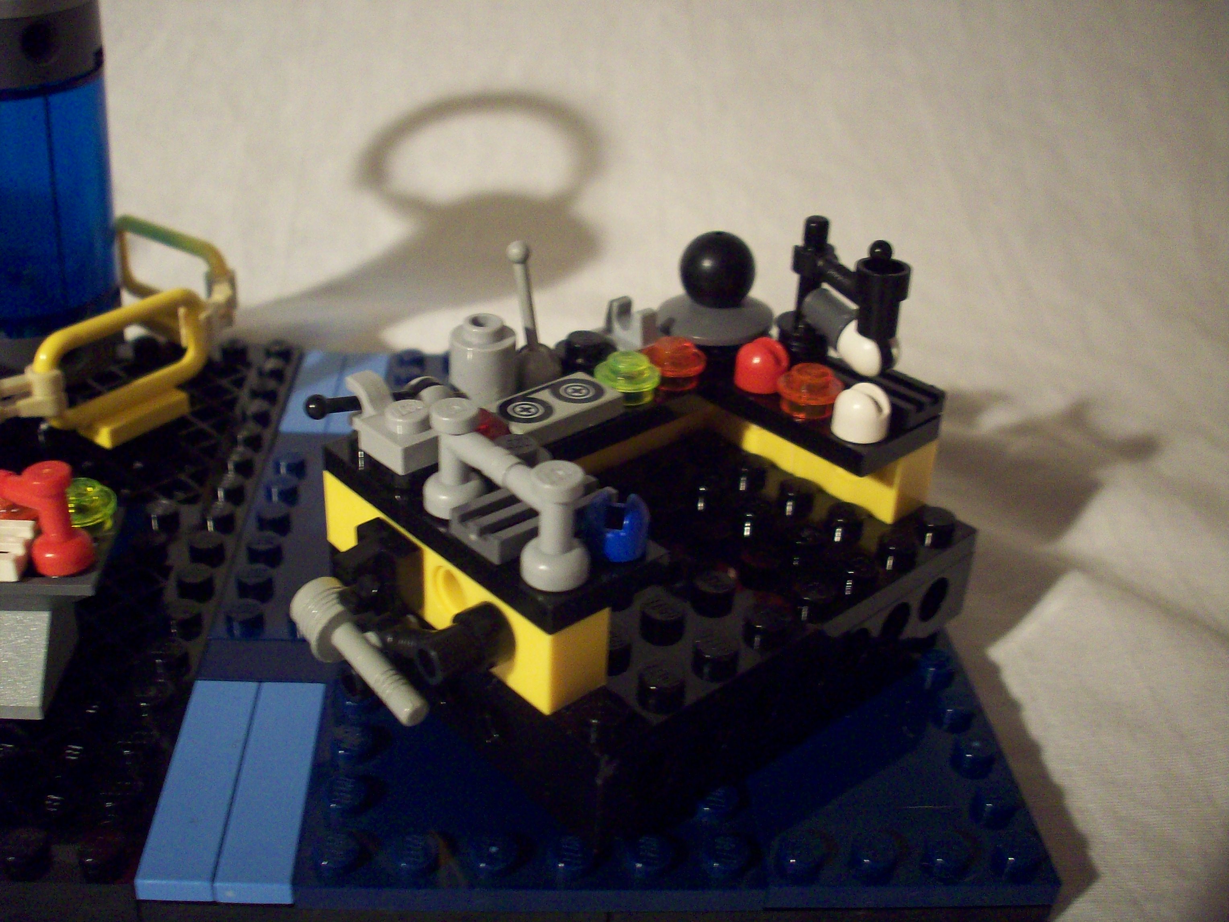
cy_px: 461
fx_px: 1314
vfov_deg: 38.7
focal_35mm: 37
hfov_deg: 50.1
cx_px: 614
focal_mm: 6.2
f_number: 2.8
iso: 200
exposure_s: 1/8
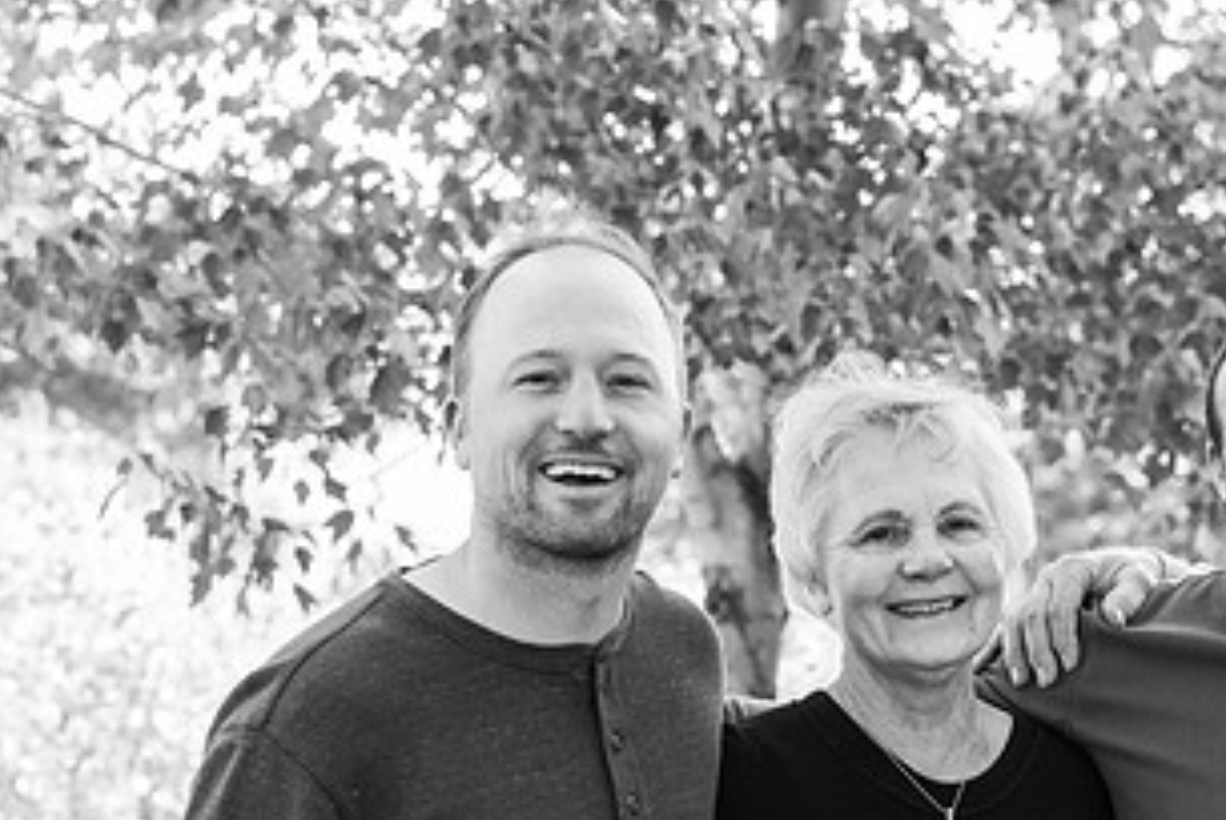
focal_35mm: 133
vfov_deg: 10.3
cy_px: 625
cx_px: 1029
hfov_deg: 15.3
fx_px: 4534
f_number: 5.6
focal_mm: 70
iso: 1000
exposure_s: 1/250
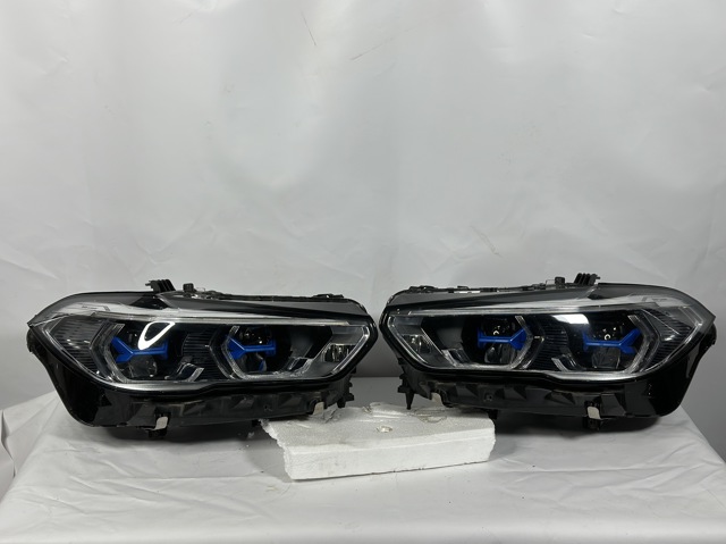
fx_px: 1006
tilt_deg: -15.3
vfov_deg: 30.2
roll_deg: +0.7
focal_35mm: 48
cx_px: 363
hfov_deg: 39.7
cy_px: 272
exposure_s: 1/100
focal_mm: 6.86
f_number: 1.78
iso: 64
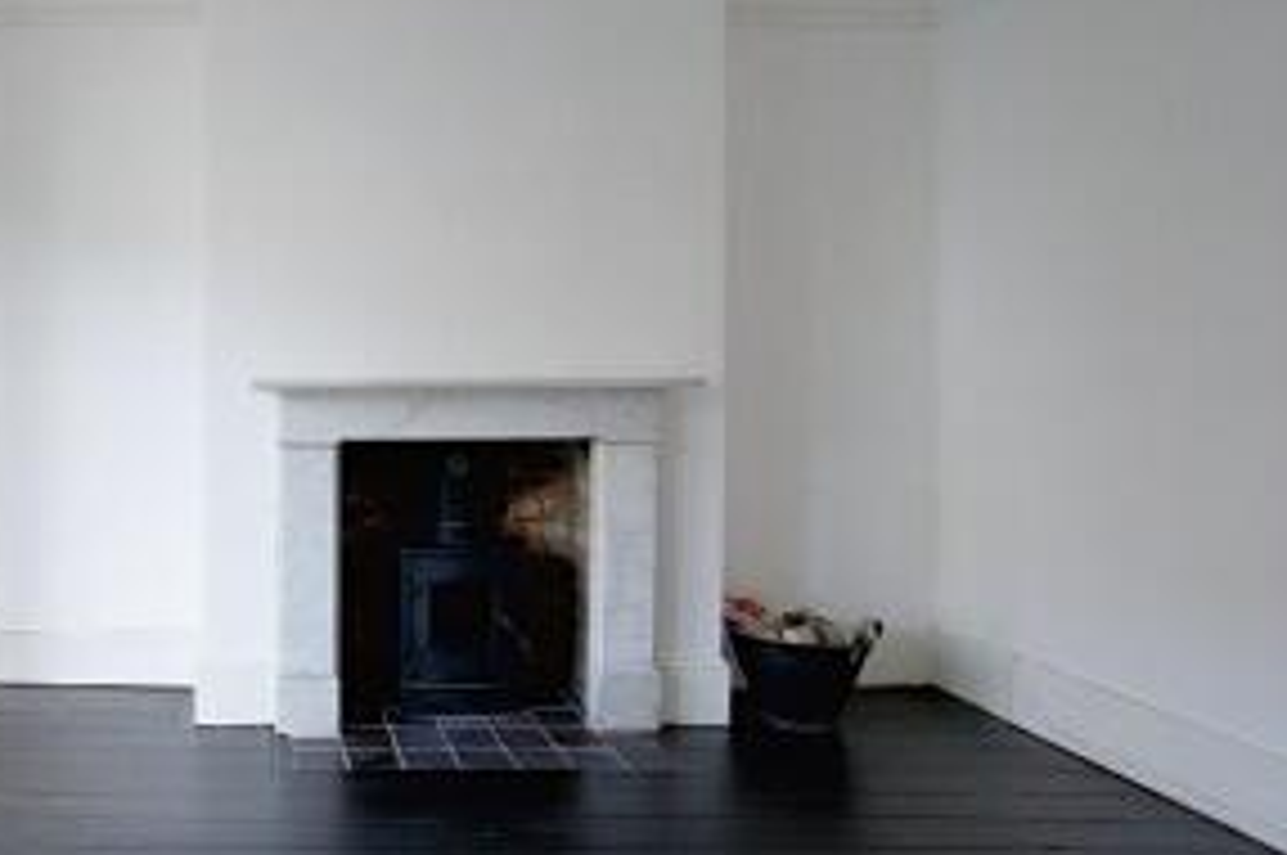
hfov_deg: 64.8
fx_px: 893
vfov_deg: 51.1
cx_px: 248
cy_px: 380
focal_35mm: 25
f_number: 4
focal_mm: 10
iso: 250
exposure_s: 1/60
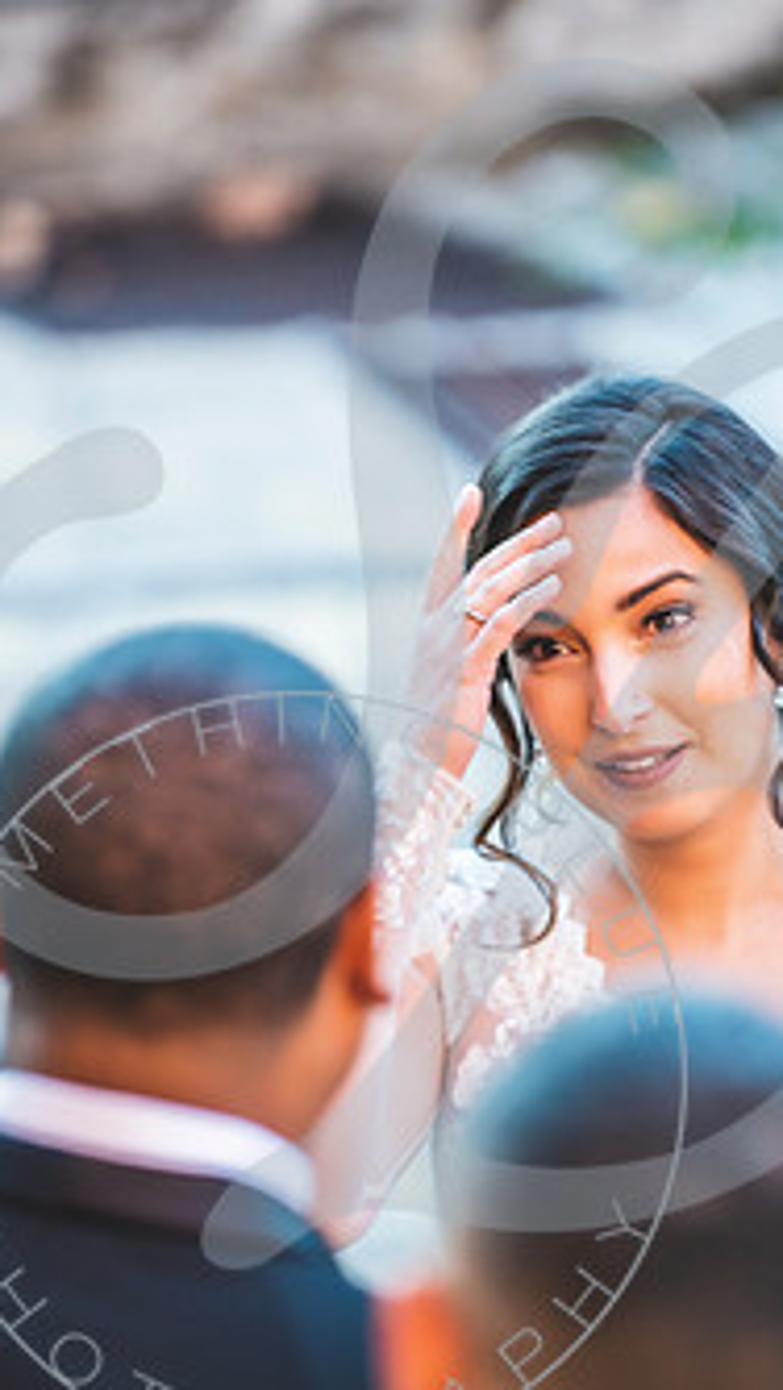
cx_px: 487
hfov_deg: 5.7
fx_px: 7821
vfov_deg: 10.2
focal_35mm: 212
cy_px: 762
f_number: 2.8
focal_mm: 150
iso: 640
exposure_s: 1/640
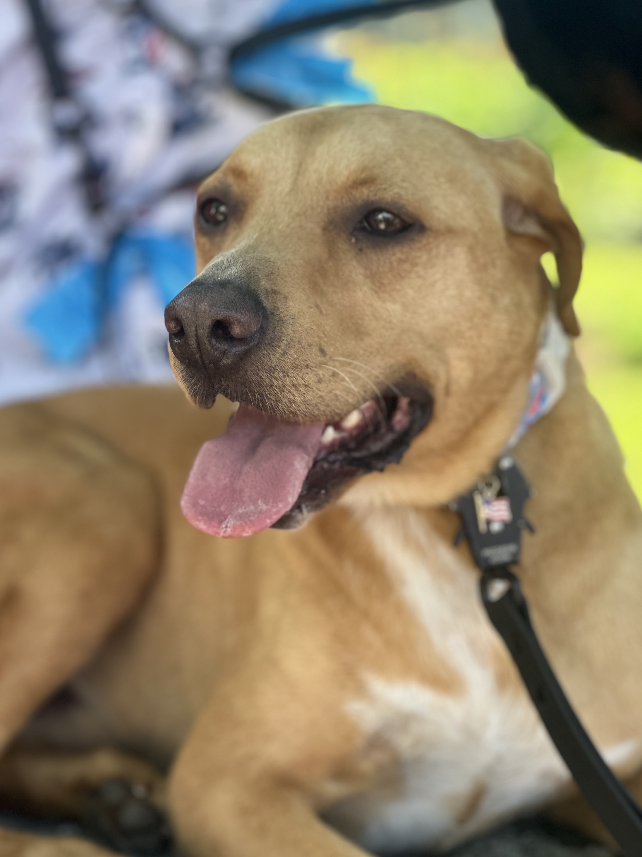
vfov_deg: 23.3
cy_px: 443
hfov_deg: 17.6
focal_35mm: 84
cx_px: 321
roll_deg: +0.1
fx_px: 2077
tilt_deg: -9.0
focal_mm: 9
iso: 64
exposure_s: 1/121
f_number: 2.8
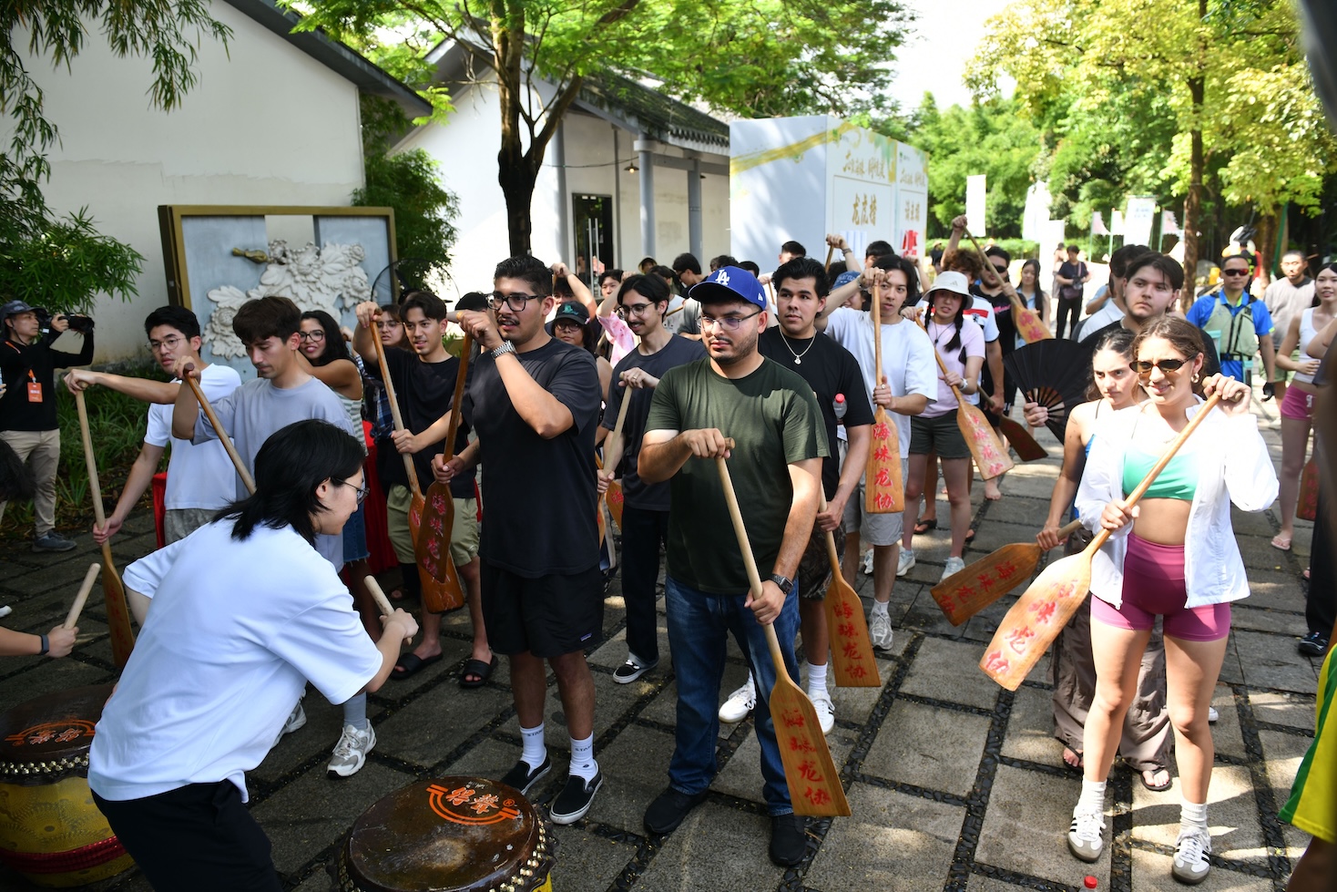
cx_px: 668
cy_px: 446
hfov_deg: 73.7
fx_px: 891
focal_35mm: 24
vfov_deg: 53.1
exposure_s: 1/250
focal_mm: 24
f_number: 4.5
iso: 250
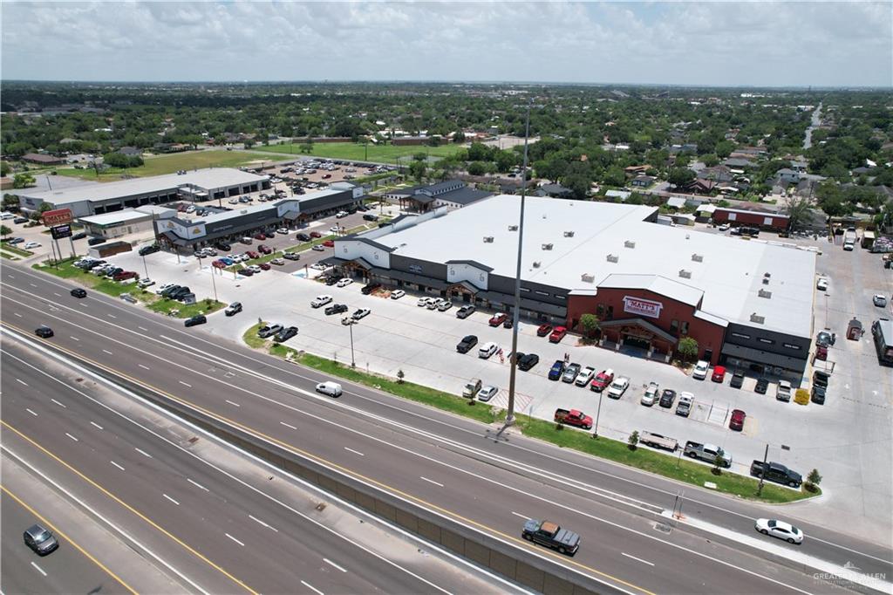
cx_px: 446
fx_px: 546
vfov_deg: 57.2
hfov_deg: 78.6
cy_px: 298
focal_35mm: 22
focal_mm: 8.38
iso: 140
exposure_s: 1/3000
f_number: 2.8
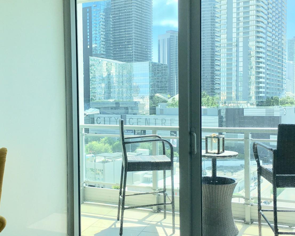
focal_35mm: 41
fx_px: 358
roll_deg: +0.1
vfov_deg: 36.5
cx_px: 145
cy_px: 121
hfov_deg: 44.8
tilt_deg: -1.8
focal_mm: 4.15
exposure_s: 1/827
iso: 25
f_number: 2.2
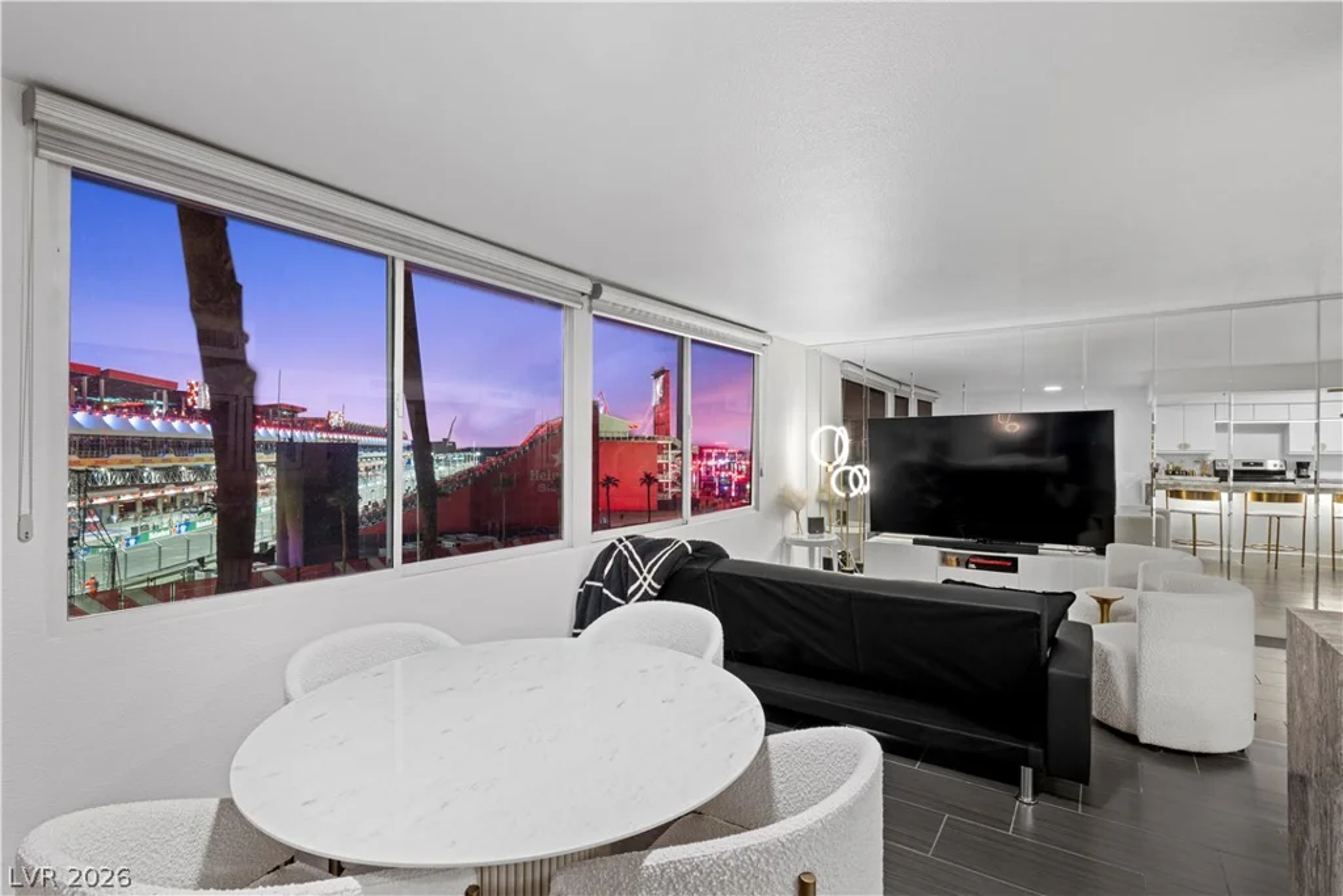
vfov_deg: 70.5
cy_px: 448
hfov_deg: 93.3
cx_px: 672
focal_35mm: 17
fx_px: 634
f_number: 10
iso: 640
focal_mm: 17
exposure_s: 2.5
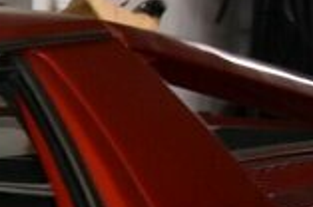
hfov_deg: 6.4
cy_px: 424
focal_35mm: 276
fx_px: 2395
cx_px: -845
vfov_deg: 4.9
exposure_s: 1/60
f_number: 3.8
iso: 1800
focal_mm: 24
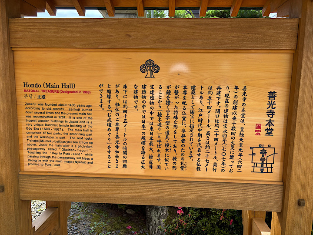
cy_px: 118
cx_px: 156
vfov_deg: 53.1
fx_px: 235
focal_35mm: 26
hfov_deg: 67.3
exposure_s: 1/742
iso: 50
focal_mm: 5.96
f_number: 1.6
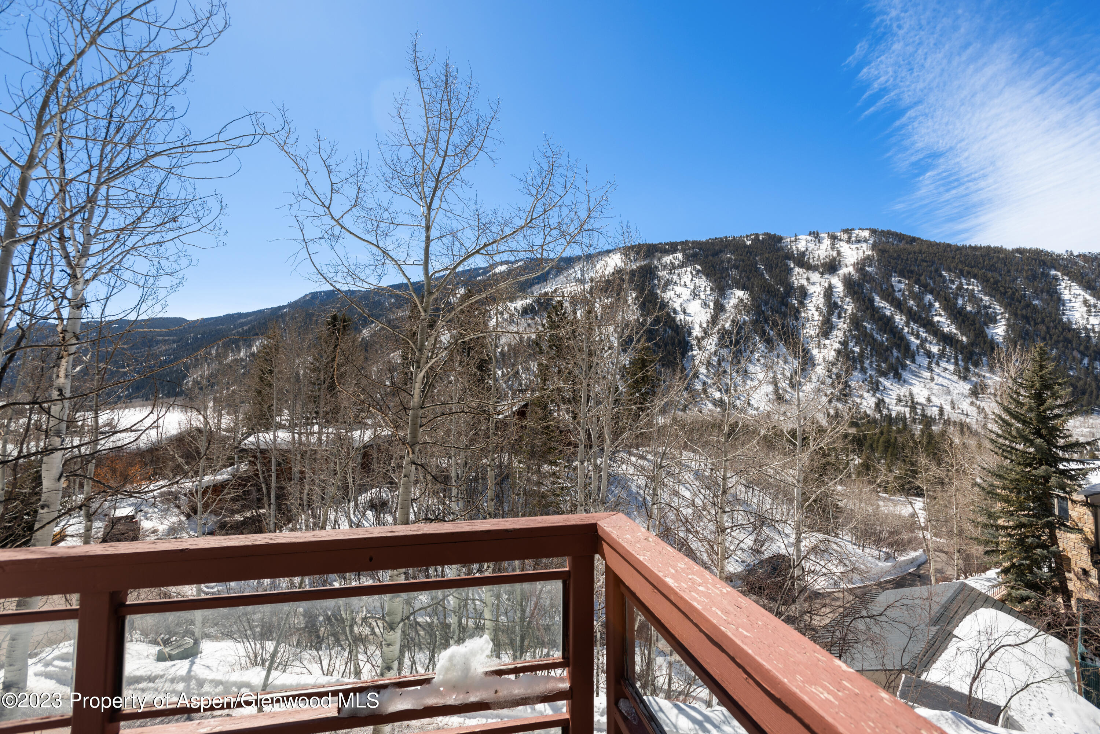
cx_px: 550
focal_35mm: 17
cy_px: 367
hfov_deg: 93.3
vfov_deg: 70.5
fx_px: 520
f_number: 7.1
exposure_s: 1/160
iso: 100
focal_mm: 17
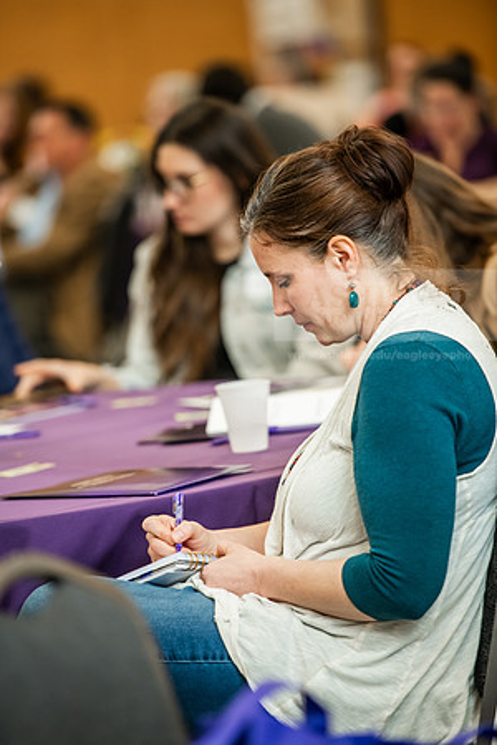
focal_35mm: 190
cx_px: 248
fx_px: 3934
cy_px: 372
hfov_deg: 7.2
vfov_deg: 10.8
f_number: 3.2
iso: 1600
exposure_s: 1/125
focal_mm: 190
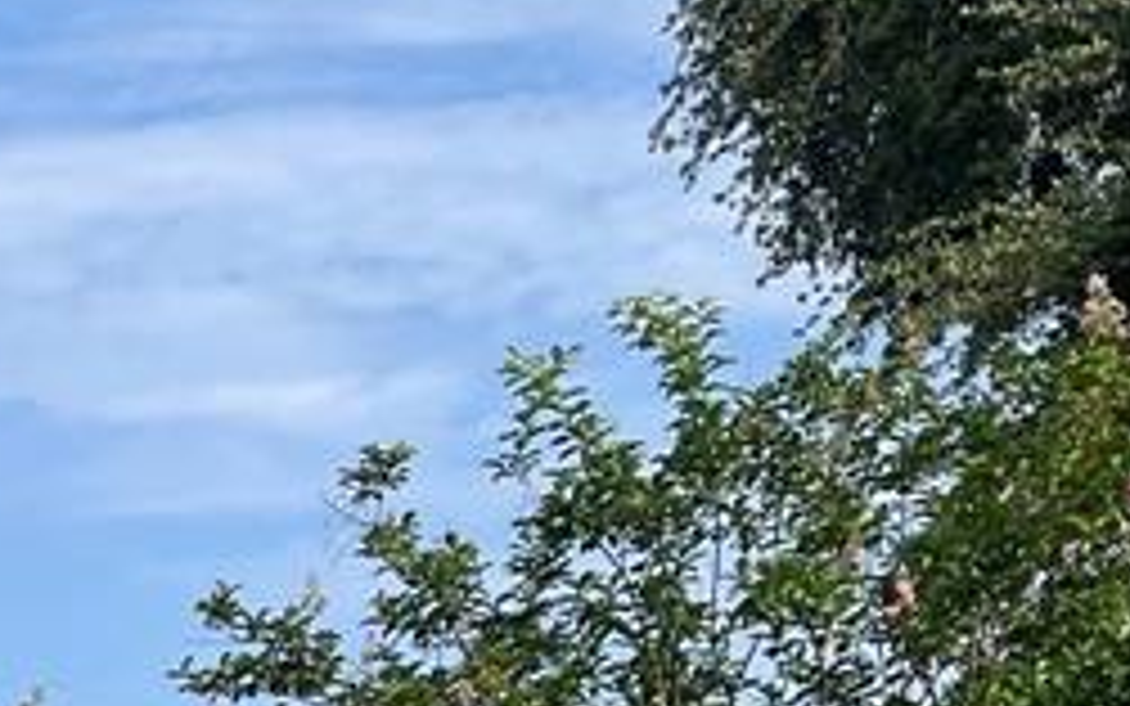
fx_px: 3327
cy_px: 1448
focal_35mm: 108
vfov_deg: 11.0
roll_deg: -1.2
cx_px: -864
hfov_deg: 16.4
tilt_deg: -3.5
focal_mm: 5.1
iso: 32
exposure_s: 1/3003
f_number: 1.6
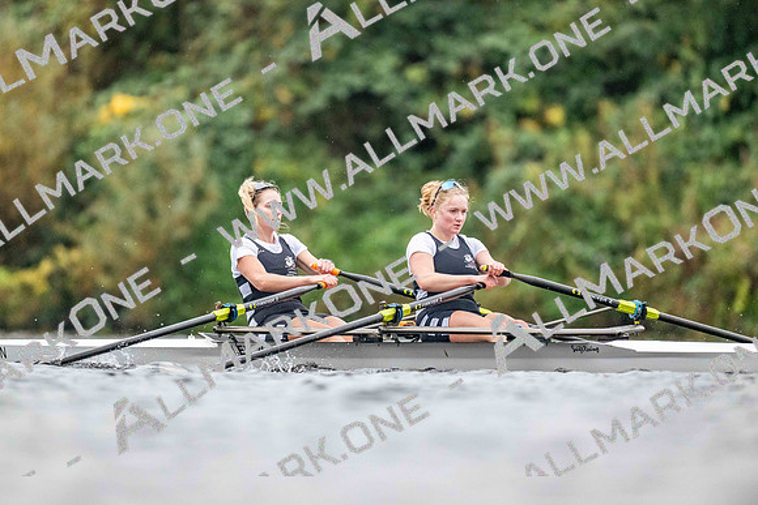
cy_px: 252
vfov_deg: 2.3
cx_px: 379
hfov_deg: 3.4
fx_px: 12636
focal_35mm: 600
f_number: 4
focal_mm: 600
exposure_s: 1/2500
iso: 5600
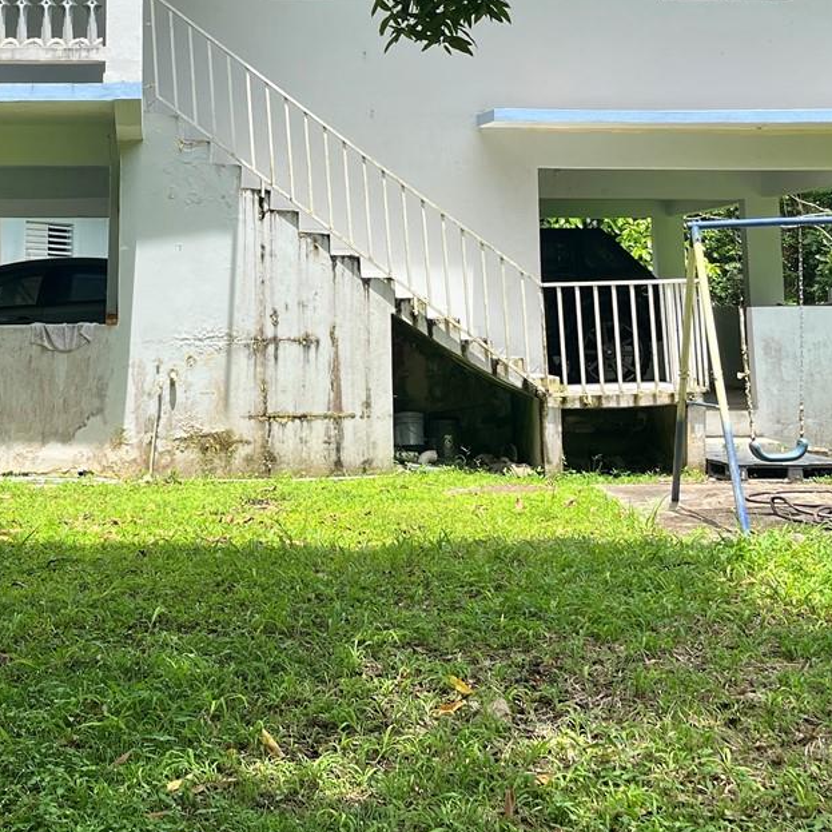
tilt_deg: +8.5
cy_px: 91
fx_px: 1604
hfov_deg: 29.0
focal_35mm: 59
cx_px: 313
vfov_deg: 28.0
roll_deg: +0.7
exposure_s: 1/1266
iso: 50
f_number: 1.6
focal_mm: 5.1
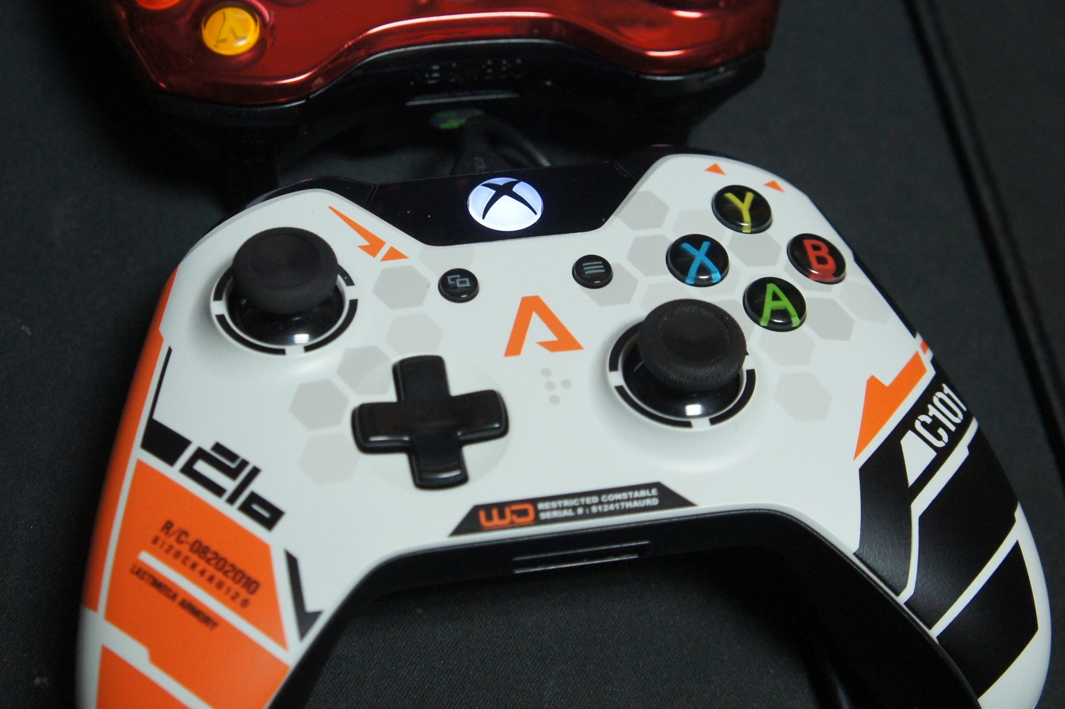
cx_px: 470
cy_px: 278
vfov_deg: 20.6
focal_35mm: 66
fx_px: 1946
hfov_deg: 30.6
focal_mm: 27
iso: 1600
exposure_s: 1/50
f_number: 4
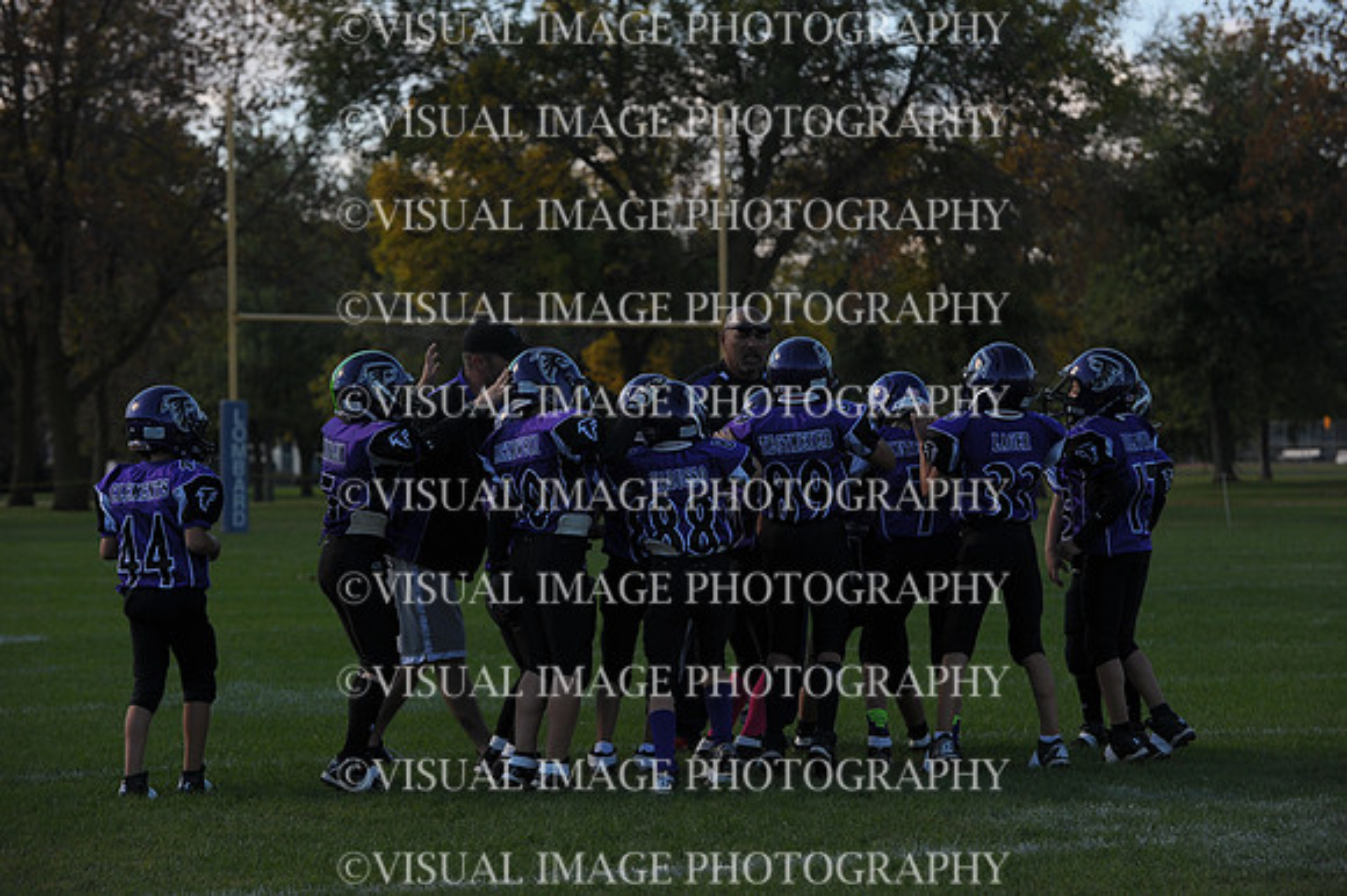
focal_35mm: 135
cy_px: 448
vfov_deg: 10.1
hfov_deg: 15.2
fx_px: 5048
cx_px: 674
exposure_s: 1/1000
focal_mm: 135
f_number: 6.3
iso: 400
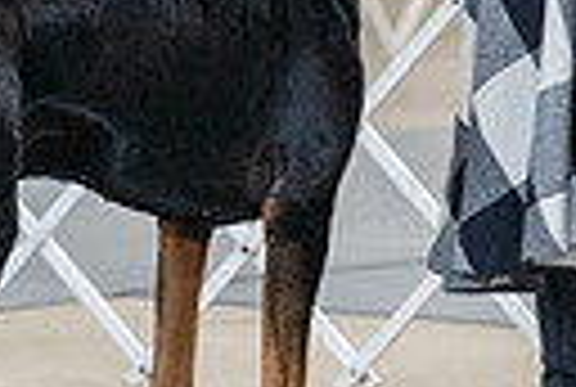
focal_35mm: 904
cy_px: -272
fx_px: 14498
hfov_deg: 2.3
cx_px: 54
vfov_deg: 1.5
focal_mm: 200
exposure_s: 1/320
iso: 6400
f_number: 4
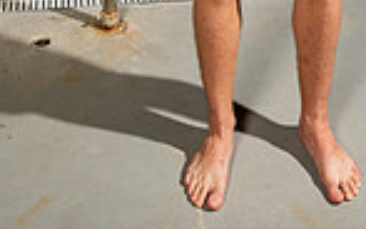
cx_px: 261
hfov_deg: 27.2
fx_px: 748
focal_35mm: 75
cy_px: -276
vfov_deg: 13.8
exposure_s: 1/125
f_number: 7.1
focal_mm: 24
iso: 500
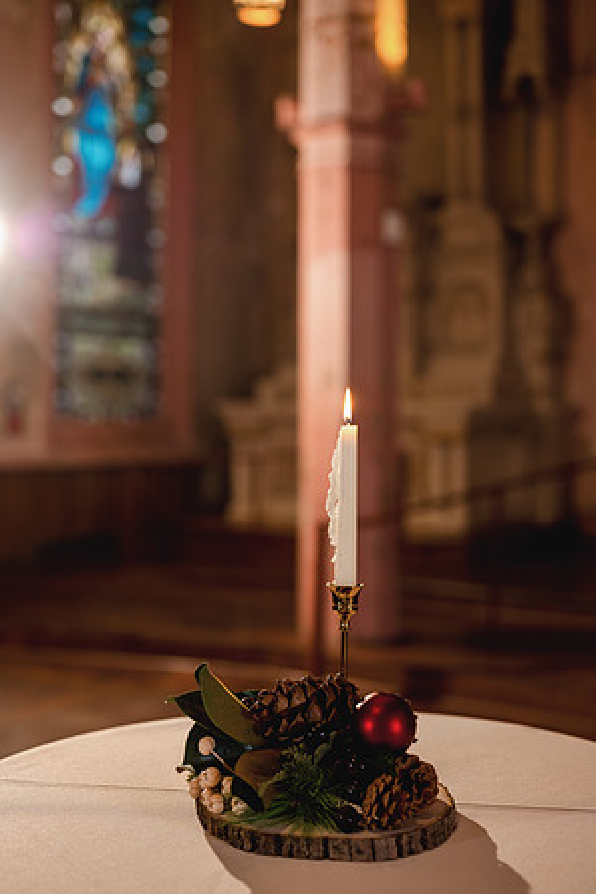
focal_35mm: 50
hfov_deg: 27.0
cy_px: 447
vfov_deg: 39.6
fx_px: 1242
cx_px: 298
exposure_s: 1/60
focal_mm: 50
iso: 400
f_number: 2.5
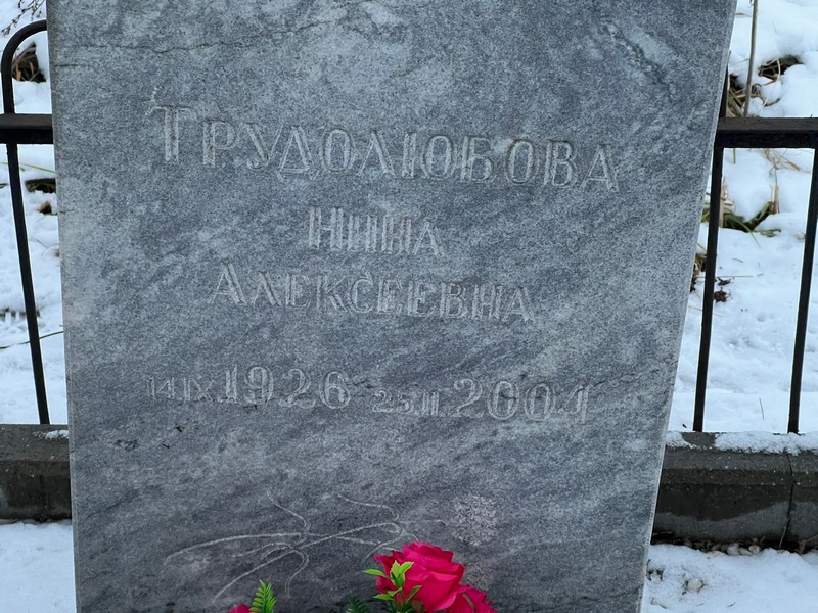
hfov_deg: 25.3
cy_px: 306
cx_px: 409
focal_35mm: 77
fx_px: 1820
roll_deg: +2.2
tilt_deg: -28.6
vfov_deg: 19.1
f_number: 2.8
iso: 400
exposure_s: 1/60
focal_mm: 9
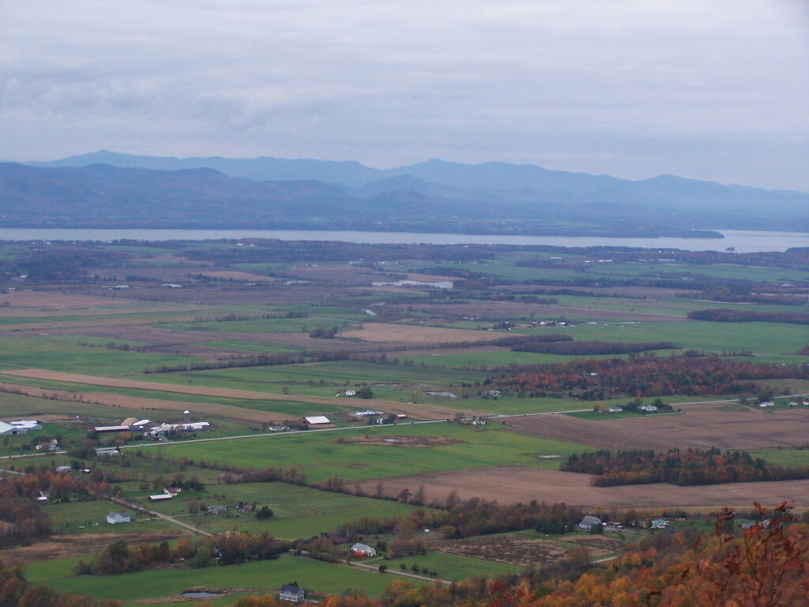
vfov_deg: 19.6
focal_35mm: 75
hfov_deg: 26.0
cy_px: 304
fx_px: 1753
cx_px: 404
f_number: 3.2
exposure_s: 1/640
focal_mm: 12.4
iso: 80
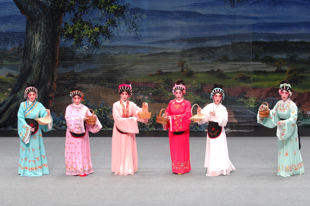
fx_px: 1187
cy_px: 103
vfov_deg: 9.9
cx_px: 155
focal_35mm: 138
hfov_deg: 14.9
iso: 800
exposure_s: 1/200
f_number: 3.2
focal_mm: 92
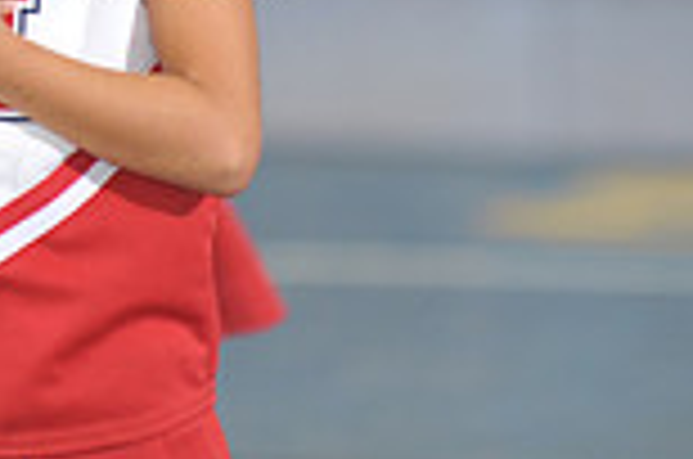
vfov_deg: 1.8
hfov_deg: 2.7
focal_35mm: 754
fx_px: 14484
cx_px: -189
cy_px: -202
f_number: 2.8
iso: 500
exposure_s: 1/100
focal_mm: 200
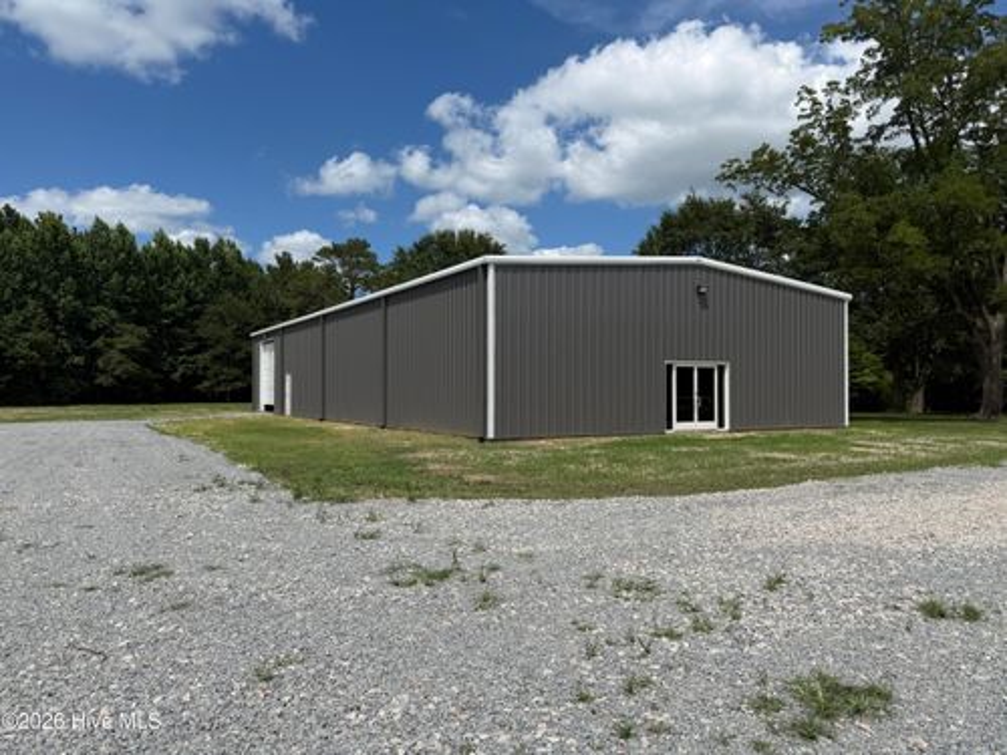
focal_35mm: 24
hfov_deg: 71.6
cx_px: 504
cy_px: 378
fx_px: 698
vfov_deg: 56.8
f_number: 1.78
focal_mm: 6.76
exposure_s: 1/7353
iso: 80
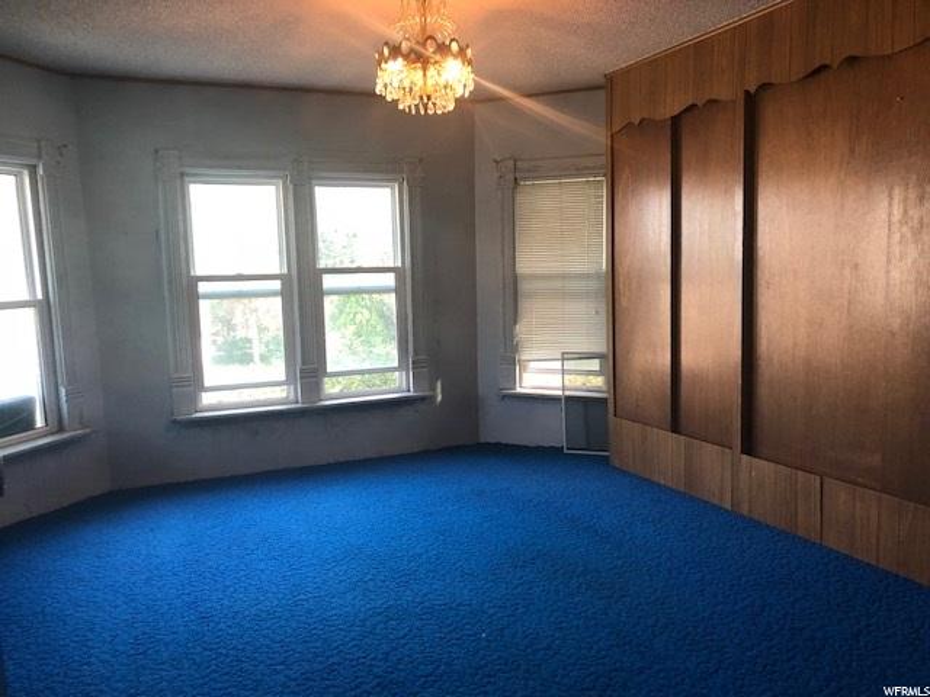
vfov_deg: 49.7
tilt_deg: -6.5
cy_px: 348
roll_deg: +0.6
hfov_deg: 63.4
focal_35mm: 28
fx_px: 752
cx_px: 465
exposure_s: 1/30
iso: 40
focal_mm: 4
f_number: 1.8
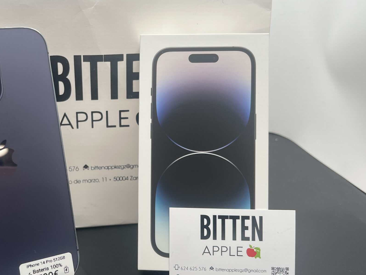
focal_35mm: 42
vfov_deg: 34.3
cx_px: 117
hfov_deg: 44.0
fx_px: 444
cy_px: 146
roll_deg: +1.5
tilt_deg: -23.5
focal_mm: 5.7
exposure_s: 1/480
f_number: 1.5
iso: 50
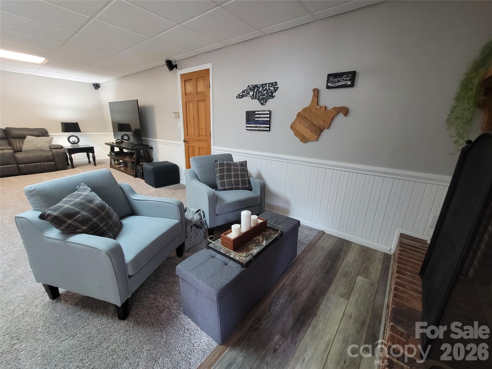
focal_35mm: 13
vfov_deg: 89.9
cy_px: 184
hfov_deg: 106.2
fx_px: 185
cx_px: 246
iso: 640
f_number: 2.2
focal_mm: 2.2
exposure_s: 1/24
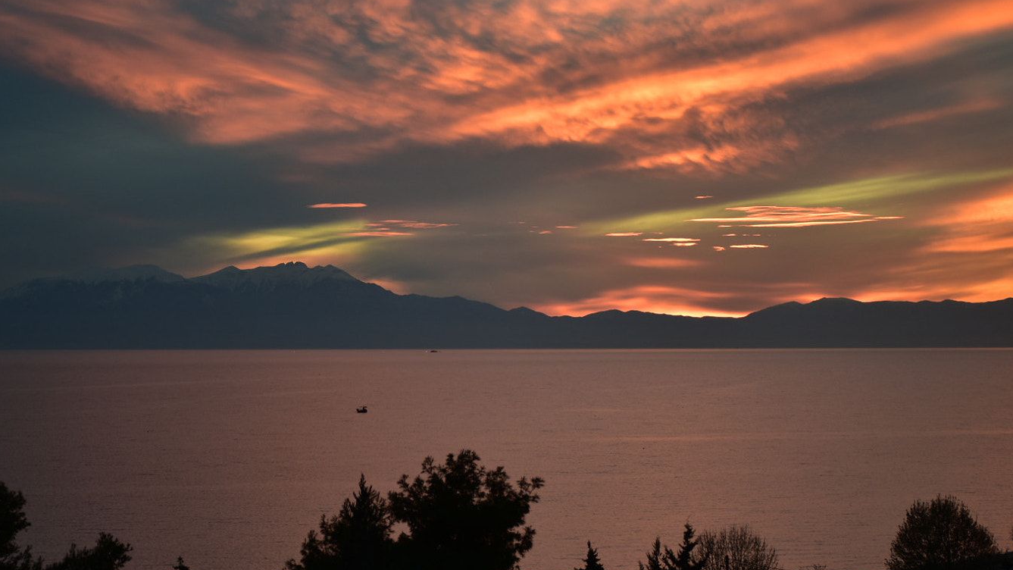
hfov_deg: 22.7
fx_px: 2525
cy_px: 376
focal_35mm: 94
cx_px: 471
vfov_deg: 12.9
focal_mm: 50
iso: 200
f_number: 4.8
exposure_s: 1/60
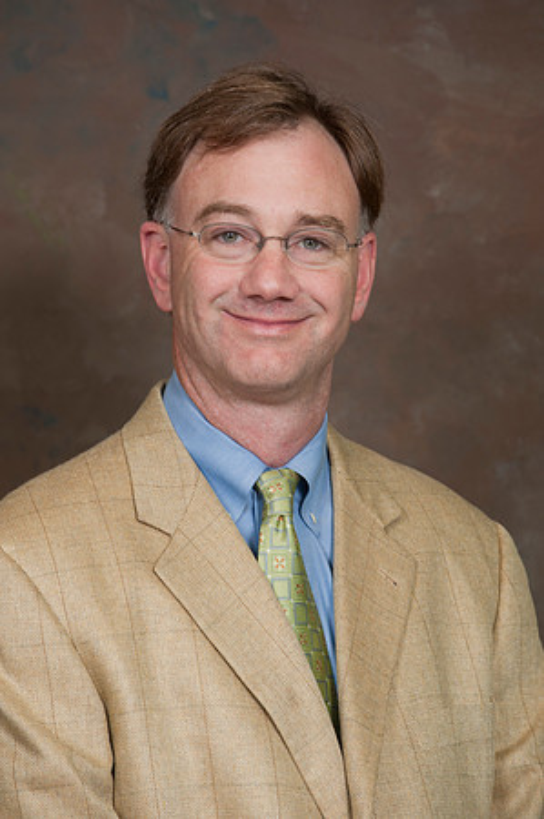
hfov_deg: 7.2
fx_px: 4316
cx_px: 272
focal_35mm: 190
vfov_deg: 10.8
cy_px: 410
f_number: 5.6
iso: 320
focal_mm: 190
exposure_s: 1/100
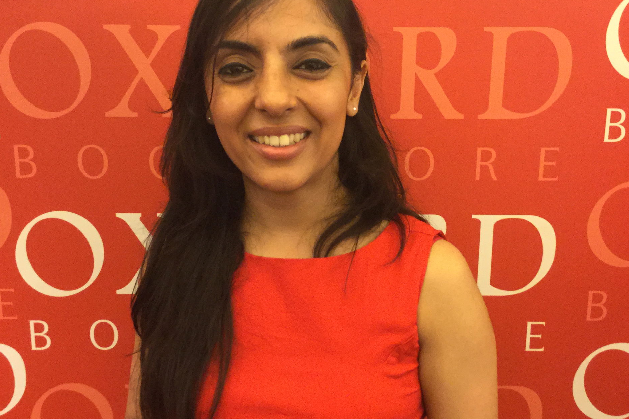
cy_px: 242
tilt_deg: -15.2
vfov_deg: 30.5
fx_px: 769
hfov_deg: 44.5
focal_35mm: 44
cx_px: 313
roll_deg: +0.2
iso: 200
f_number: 2.4
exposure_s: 1/17
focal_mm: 3.3
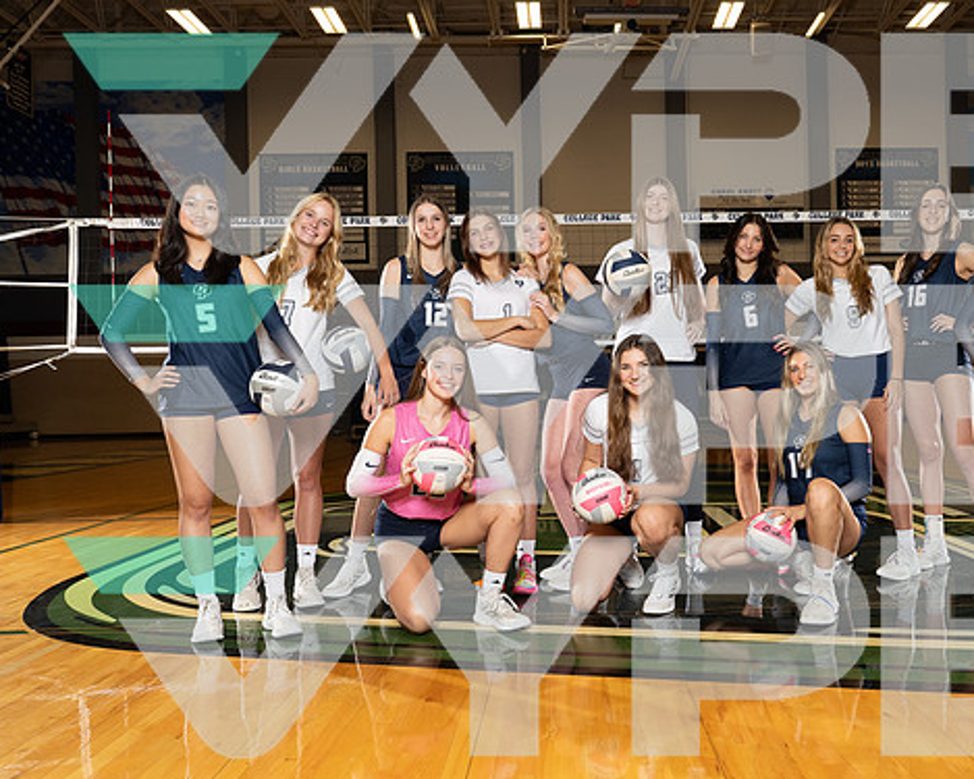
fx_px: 836
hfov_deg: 59.8
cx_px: 598
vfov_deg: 50.0
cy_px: 396
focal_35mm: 29
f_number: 8
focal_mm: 25
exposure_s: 1/250
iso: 1250
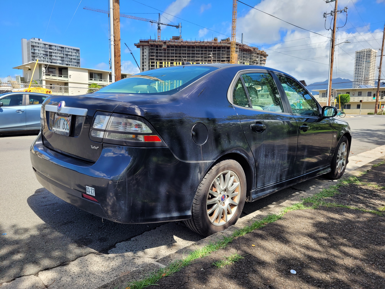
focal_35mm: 26
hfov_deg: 67.3
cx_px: 192
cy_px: 144
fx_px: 289
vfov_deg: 53.1
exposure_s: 1/1114
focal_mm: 5.4
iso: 40
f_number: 1.8
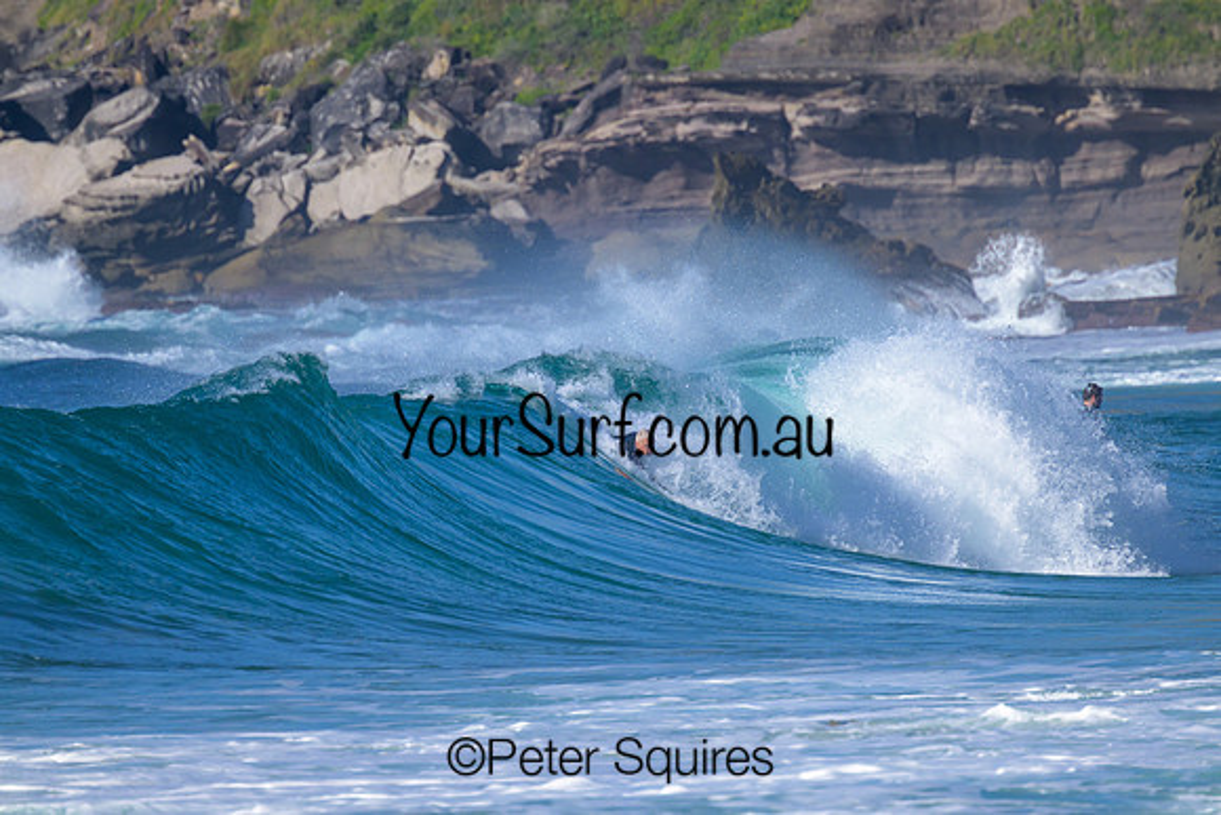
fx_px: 27138
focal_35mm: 800
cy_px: 408
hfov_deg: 2.6
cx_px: 610
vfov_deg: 1.7
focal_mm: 800
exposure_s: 1/2000
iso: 900
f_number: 11
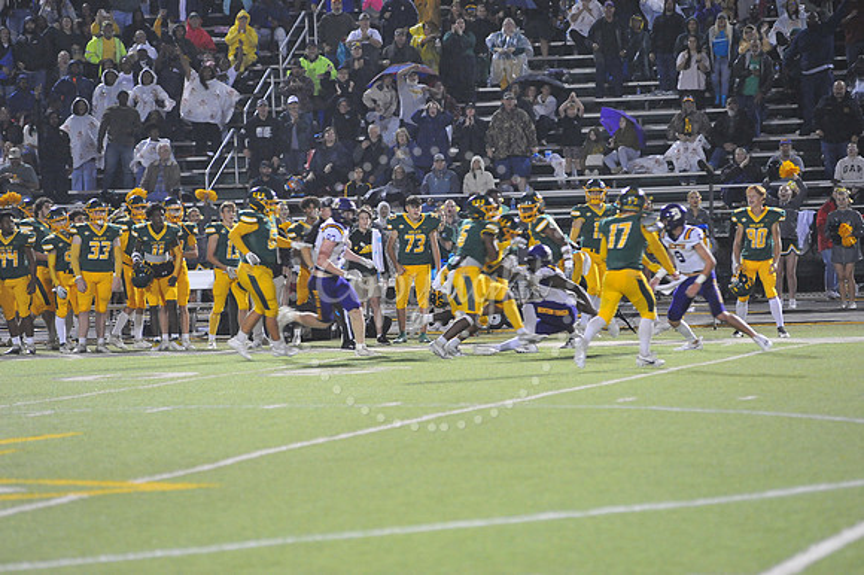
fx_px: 4797
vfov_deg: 6.9
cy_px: 288
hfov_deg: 10.3
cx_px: 432
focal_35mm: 200
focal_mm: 200
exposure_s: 1/160
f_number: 4
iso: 4000
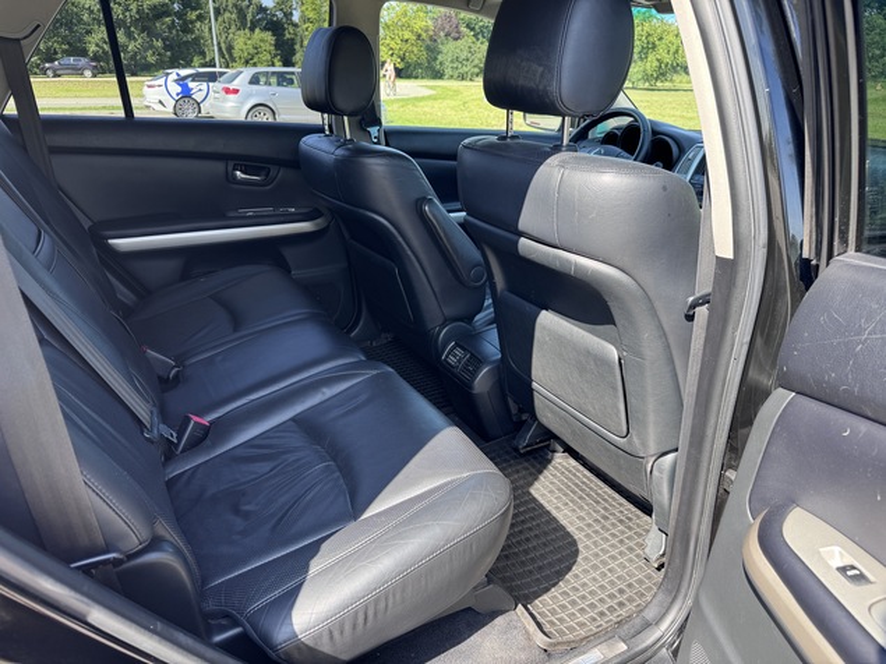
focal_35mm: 24
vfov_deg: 56.8
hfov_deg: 71.6
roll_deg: +0.2
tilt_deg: -23.5
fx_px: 614
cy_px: 332
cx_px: 443
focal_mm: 6.76
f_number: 1.78
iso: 64
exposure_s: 1/237
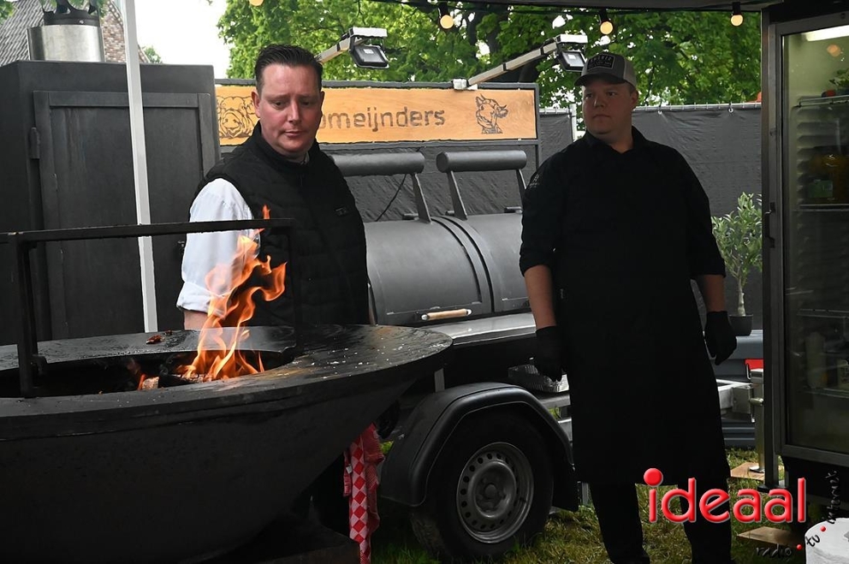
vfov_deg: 25.9
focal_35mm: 52
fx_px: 1225
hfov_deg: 38.2
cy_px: 282
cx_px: 424
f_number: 14
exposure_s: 1/800
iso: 12800
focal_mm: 52
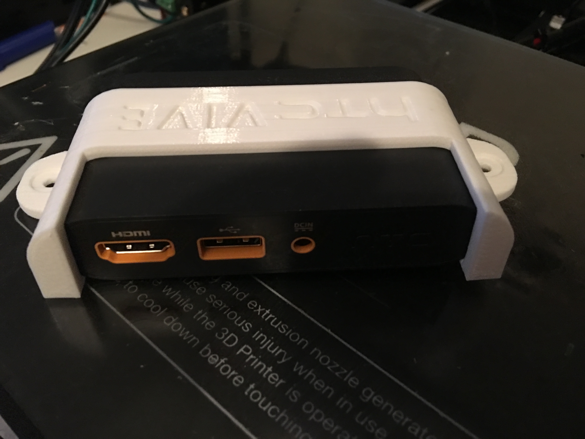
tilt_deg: -42.5
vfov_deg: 48.2
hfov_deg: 61.7
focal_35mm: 29
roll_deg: -1.3
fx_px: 490
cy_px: 220
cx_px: 292
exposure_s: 1/4
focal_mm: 4.15
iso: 80
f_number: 2.2
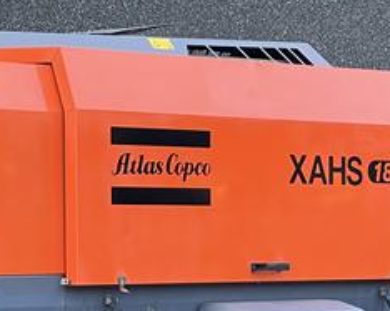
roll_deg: +0.1
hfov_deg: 8.9
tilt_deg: -2.3
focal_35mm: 214
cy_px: 211
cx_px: -75
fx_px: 2469
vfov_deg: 7.2
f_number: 2.2
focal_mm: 7.5
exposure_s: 1/99
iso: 50
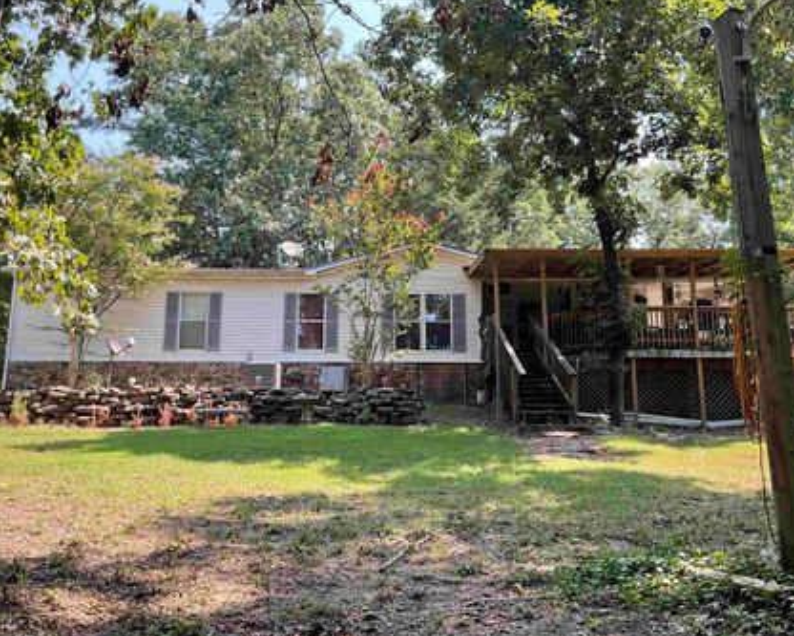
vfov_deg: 43.4
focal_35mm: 34
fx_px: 799
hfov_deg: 52.8
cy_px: 320
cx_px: 412
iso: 16
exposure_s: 1/254
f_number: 1.8
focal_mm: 3
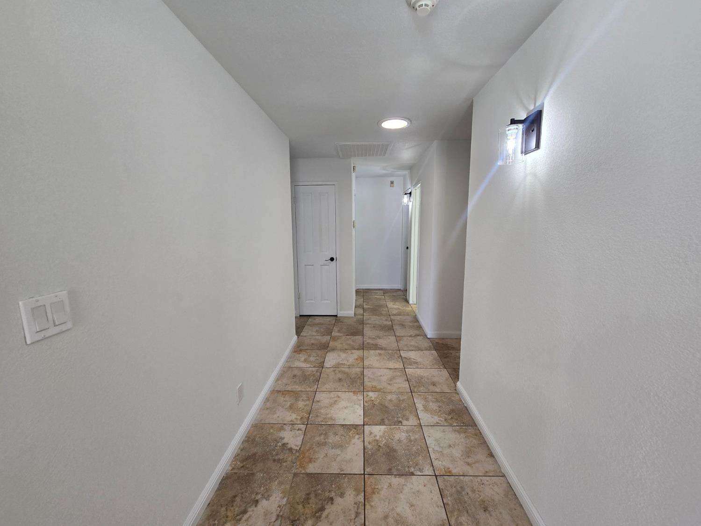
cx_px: 350
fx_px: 263
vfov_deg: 89.9
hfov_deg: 106.2
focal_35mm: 13
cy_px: 263
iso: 100
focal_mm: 2.2
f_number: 2.2
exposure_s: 1/60
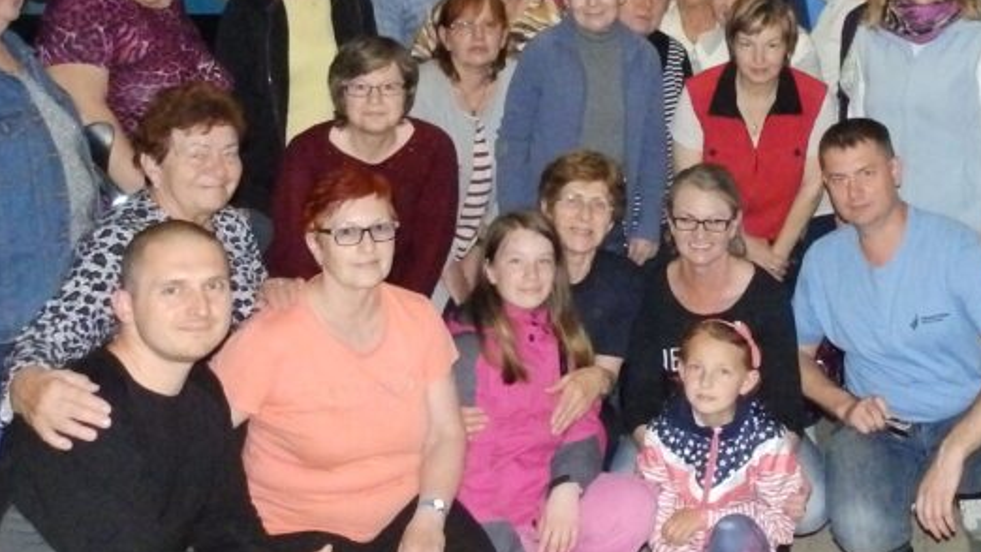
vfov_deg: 24.9
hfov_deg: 43.2
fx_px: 1223
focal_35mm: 47
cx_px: 645
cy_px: 81
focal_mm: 4
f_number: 3.4
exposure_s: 1/500
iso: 1600
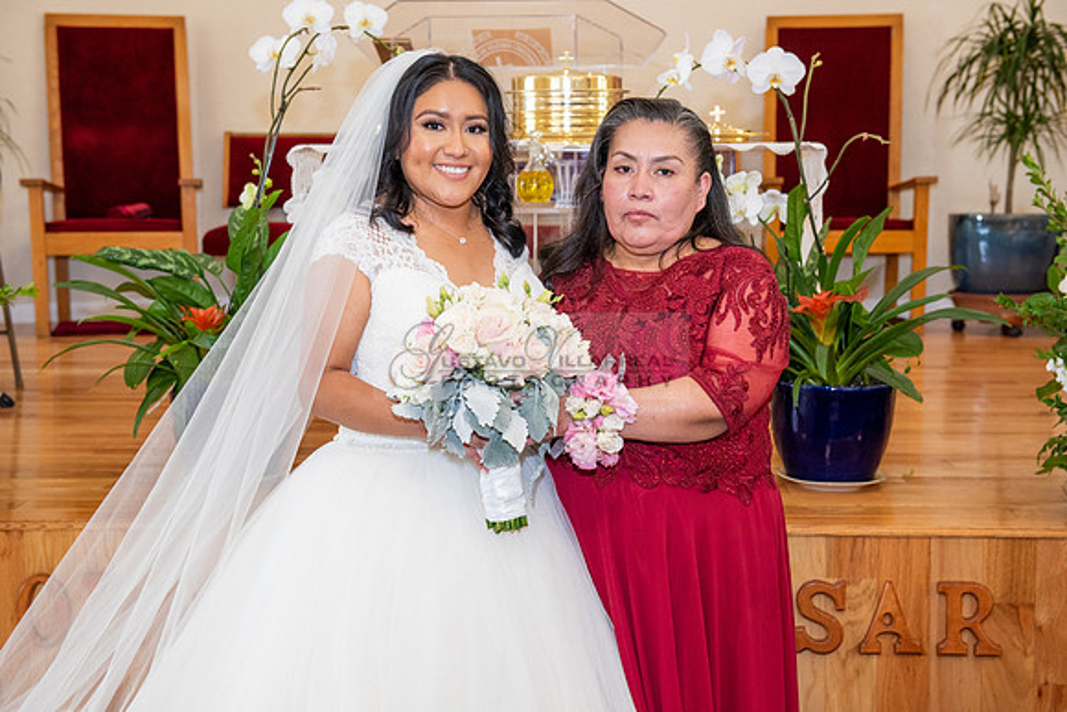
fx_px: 1542
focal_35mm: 52
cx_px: 534
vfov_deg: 26.0
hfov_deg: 38.2
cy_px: 356
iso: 1000
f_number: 4.5
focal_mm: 52
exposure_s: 1/160
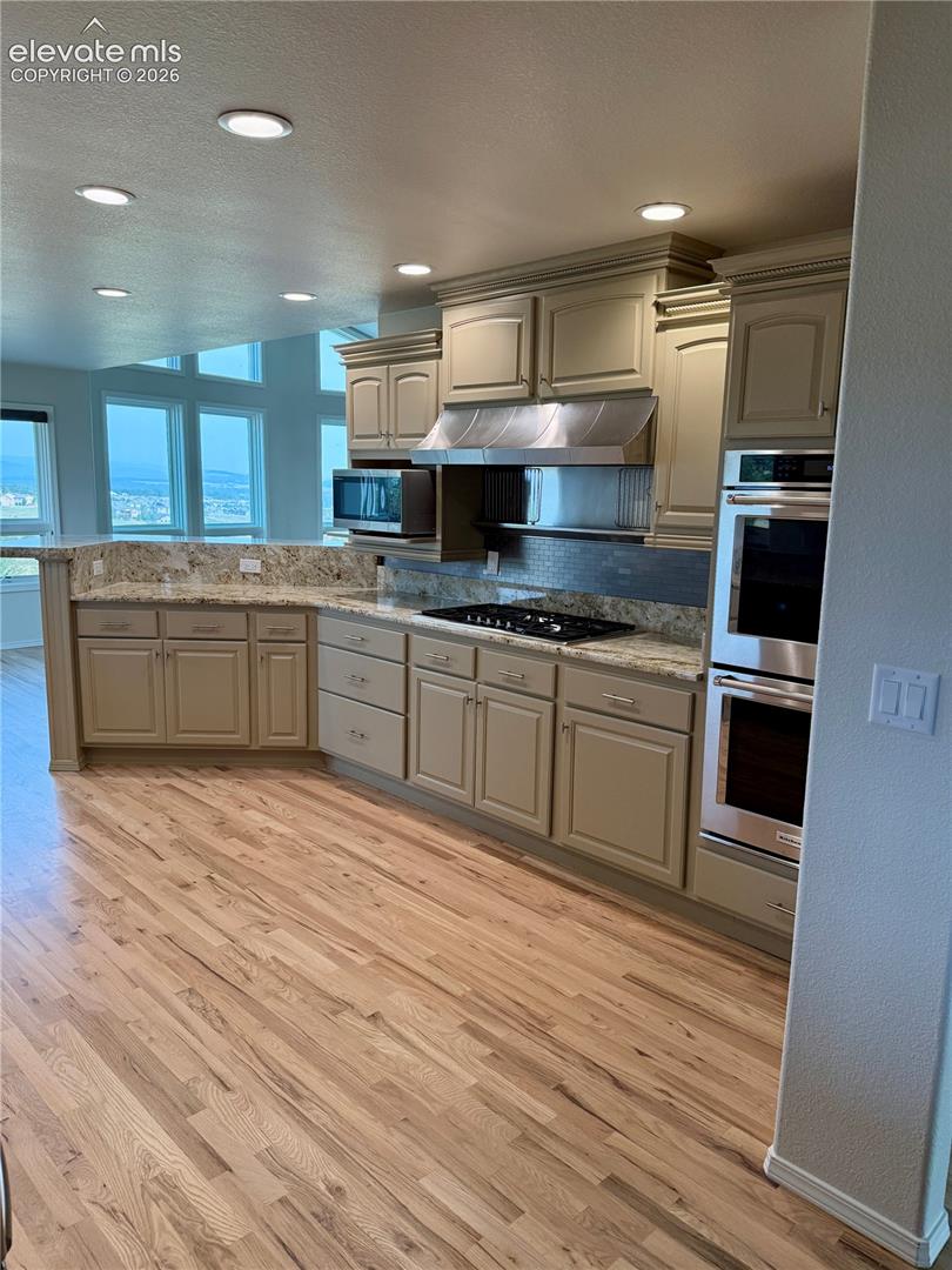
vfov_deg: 71.6
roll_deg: -1.8
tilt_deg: -9.7
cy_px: 635
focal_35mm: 24
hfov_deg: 56.8
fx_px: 880
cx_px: 476
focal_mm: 6.76
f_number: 1.78
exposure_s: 1/237
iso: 200
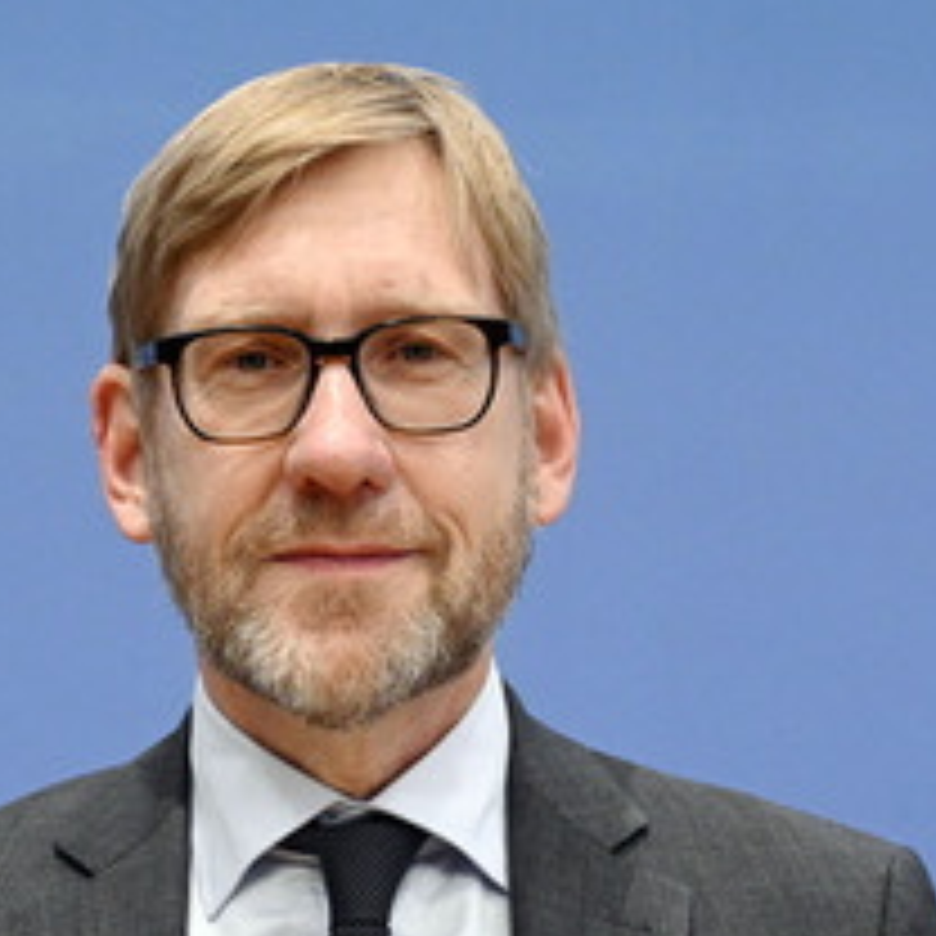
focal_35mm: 79
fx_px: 2417
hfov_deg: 21.9
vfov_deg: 21.8
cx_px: 340
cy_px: 666
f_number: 6.3
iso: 6400
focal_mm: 43
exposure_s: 1/500
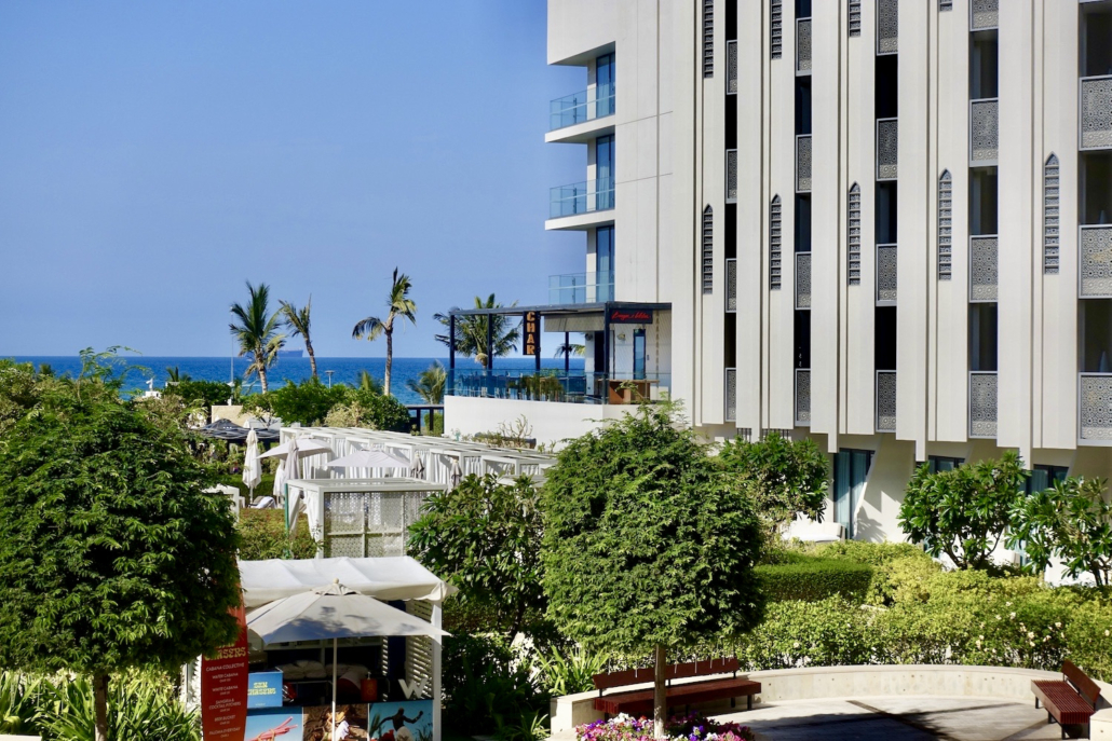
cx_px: 556
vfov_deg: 19.5
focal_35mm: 70
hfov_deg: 28.8
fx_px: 2162
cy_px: 370
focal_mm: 25.7
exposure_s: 1/125
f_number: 5.6
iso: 125
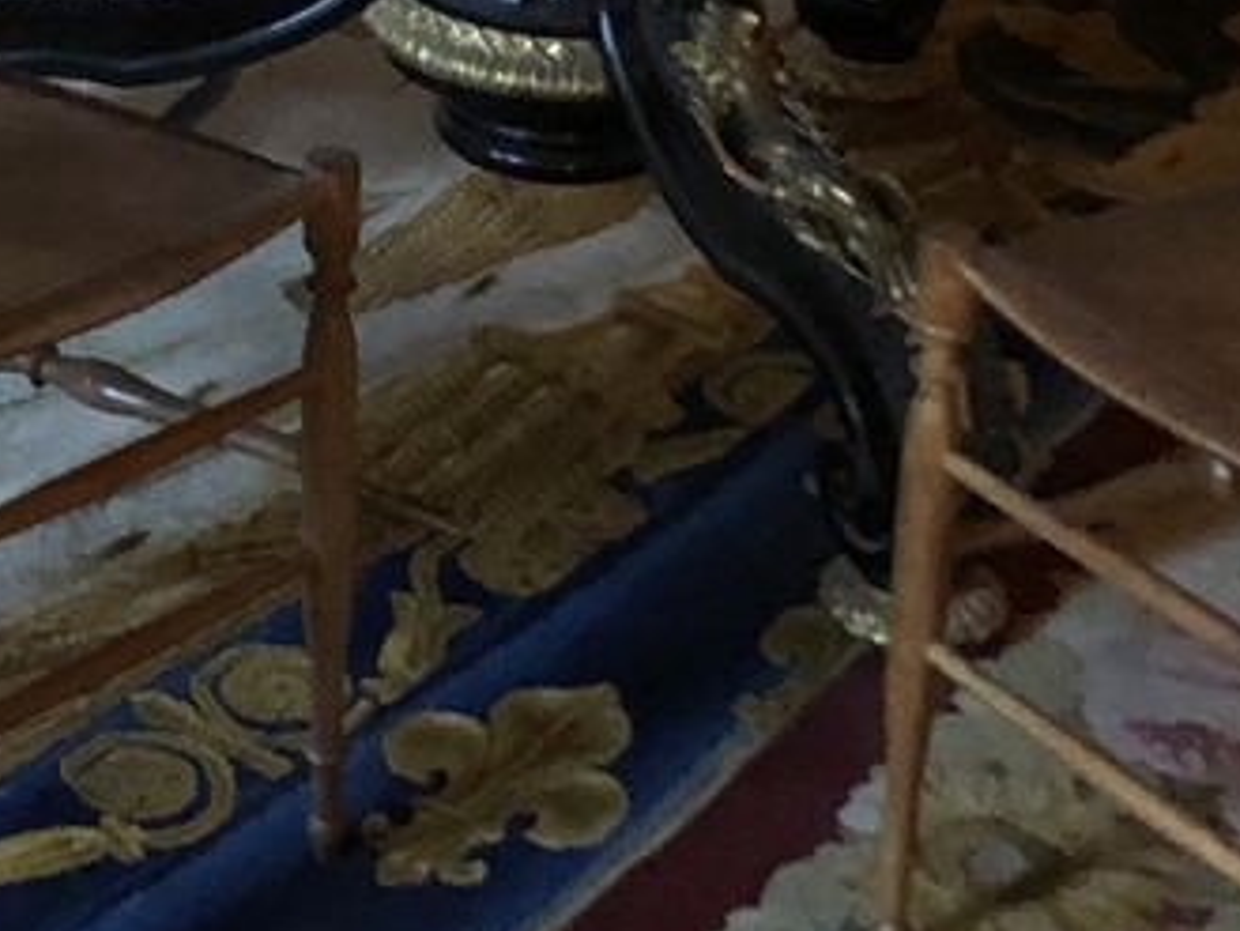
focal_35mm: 136
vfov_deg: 10.7
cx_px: -181
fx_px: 4874
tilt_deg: -21.7
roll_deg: +1.5
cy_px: -170
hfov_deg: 14.1
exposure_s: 1/4
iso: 125
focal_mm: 4
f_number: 1.8
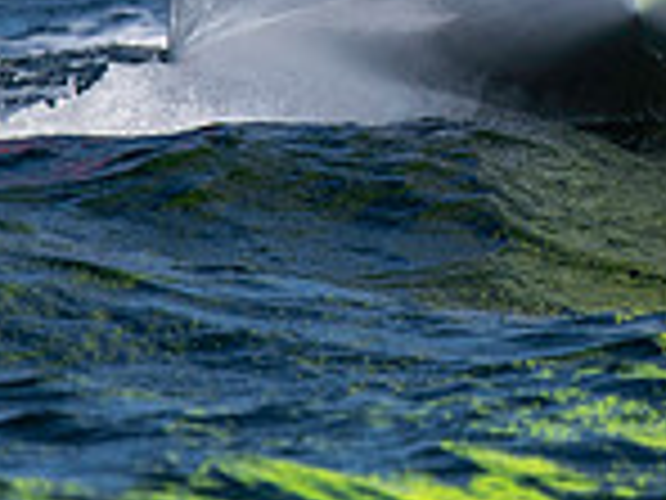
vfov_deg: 0.9
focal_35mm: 1699
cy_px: -318
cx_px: 738
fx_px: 32688
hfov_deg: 1.2
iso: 400
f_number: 5
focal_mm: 300
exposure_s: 1/5000
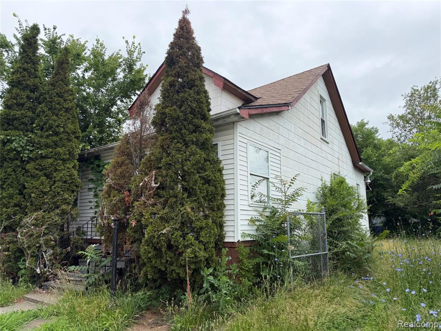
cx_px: 220
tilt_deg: +10.4
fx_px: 306
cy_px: 166
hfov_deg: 71.6
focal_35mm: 24
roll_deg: +0.3
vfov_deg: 56.8
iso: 80
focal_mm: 6.76
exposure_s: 1/1770
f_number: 1.78
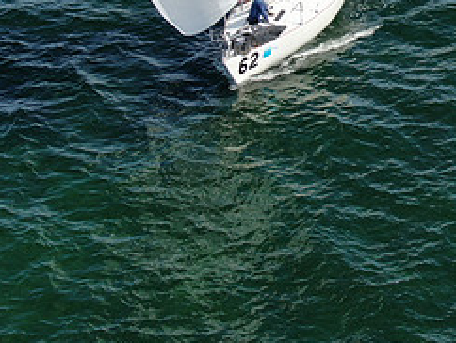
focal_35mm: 115
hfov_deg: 16.9
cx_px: 409
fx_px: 1516
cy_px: -14
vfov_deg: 12.7
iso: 100
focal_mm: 8.6
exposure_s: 1/640
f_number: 3.8
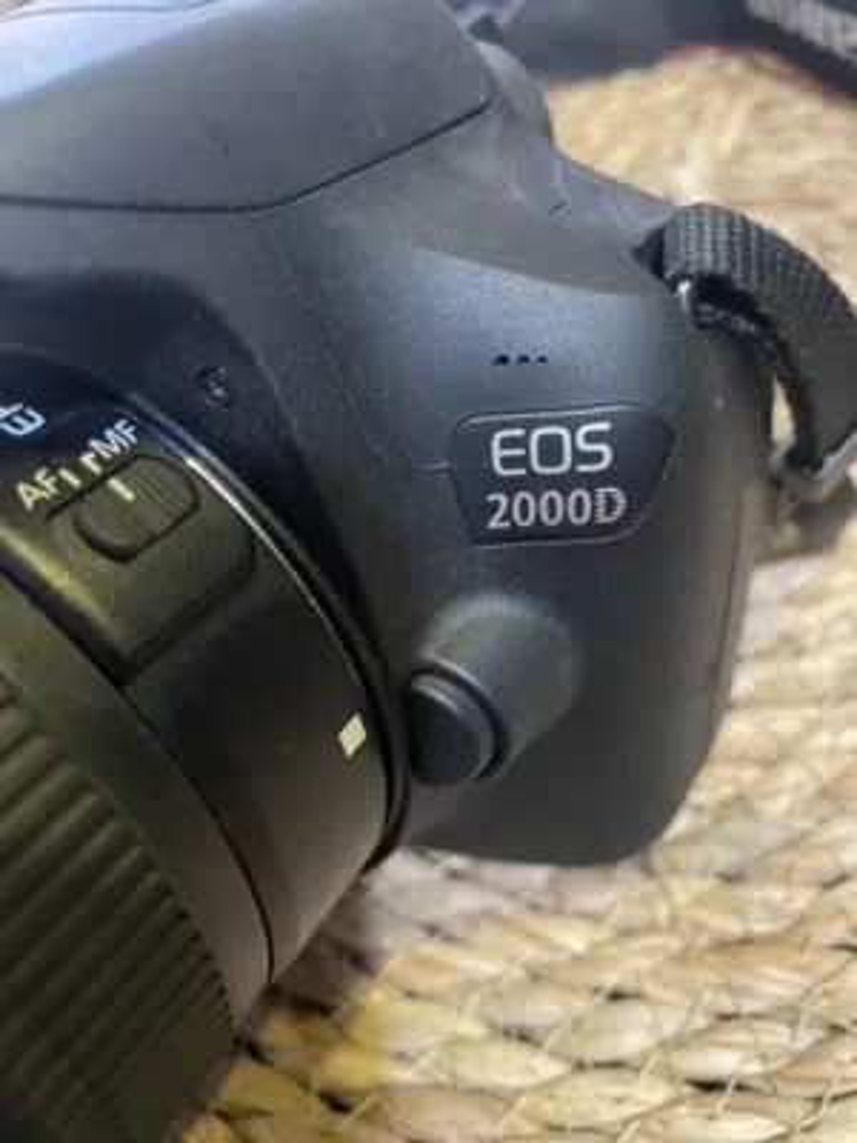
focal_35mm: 26
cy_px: 572
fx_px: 858
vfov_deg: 67.3
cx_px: 428
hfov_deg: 53.1
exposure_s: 1/30
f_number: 1.6
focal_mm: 4.2
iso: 800
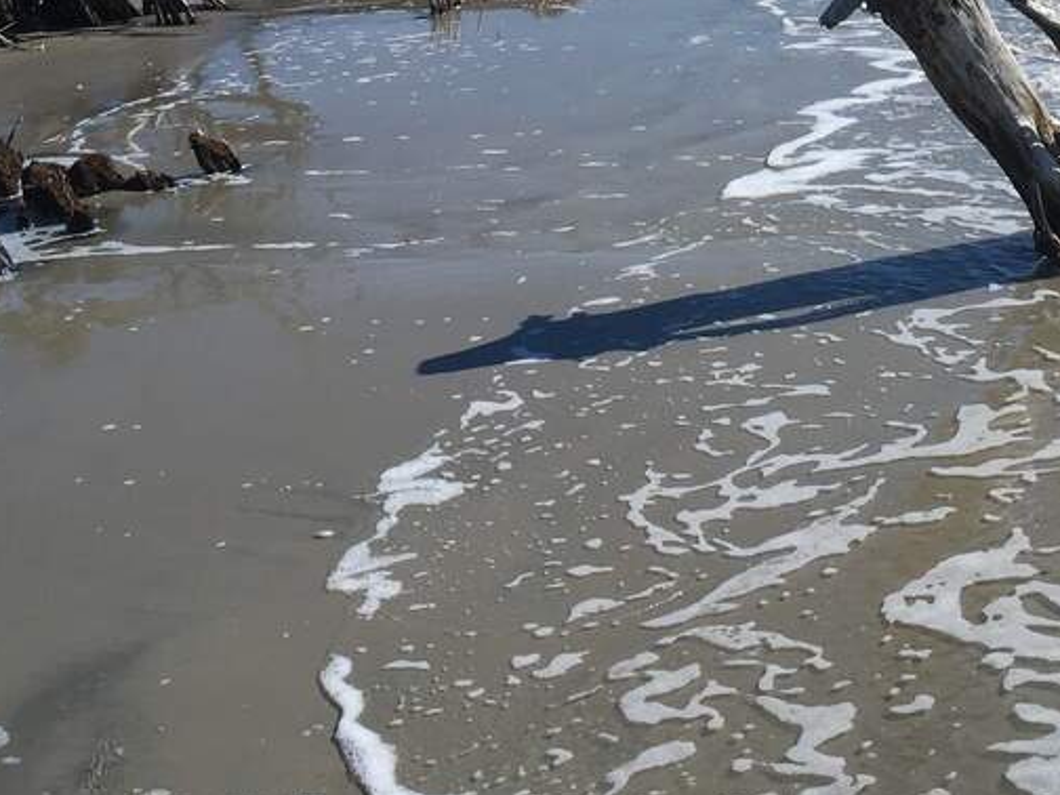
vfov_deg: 20.3
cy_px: -99
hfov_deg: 27.6
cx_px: 848
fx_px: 2113
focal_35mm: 69
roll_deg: +3.9
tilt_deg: -6.9
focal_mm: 4.15
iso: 25
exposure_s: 1/2481
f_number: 2.2
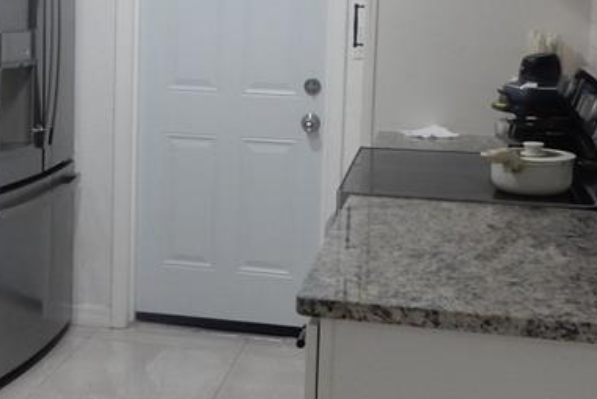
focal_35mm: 70
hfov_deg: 28.1
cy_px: 96
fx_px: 1162
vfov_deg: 19.3
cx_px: 104
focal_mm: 4.5
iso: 320
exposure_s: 1/30
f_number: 3.7
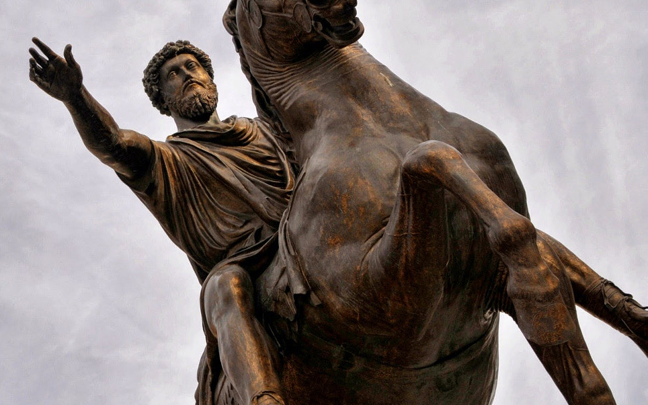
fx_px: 1254
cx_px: 186
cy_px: 271
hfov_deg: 28.7
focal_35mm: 71
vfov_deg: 18.3
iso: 200
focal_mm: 28
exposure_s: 1/100
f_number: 11
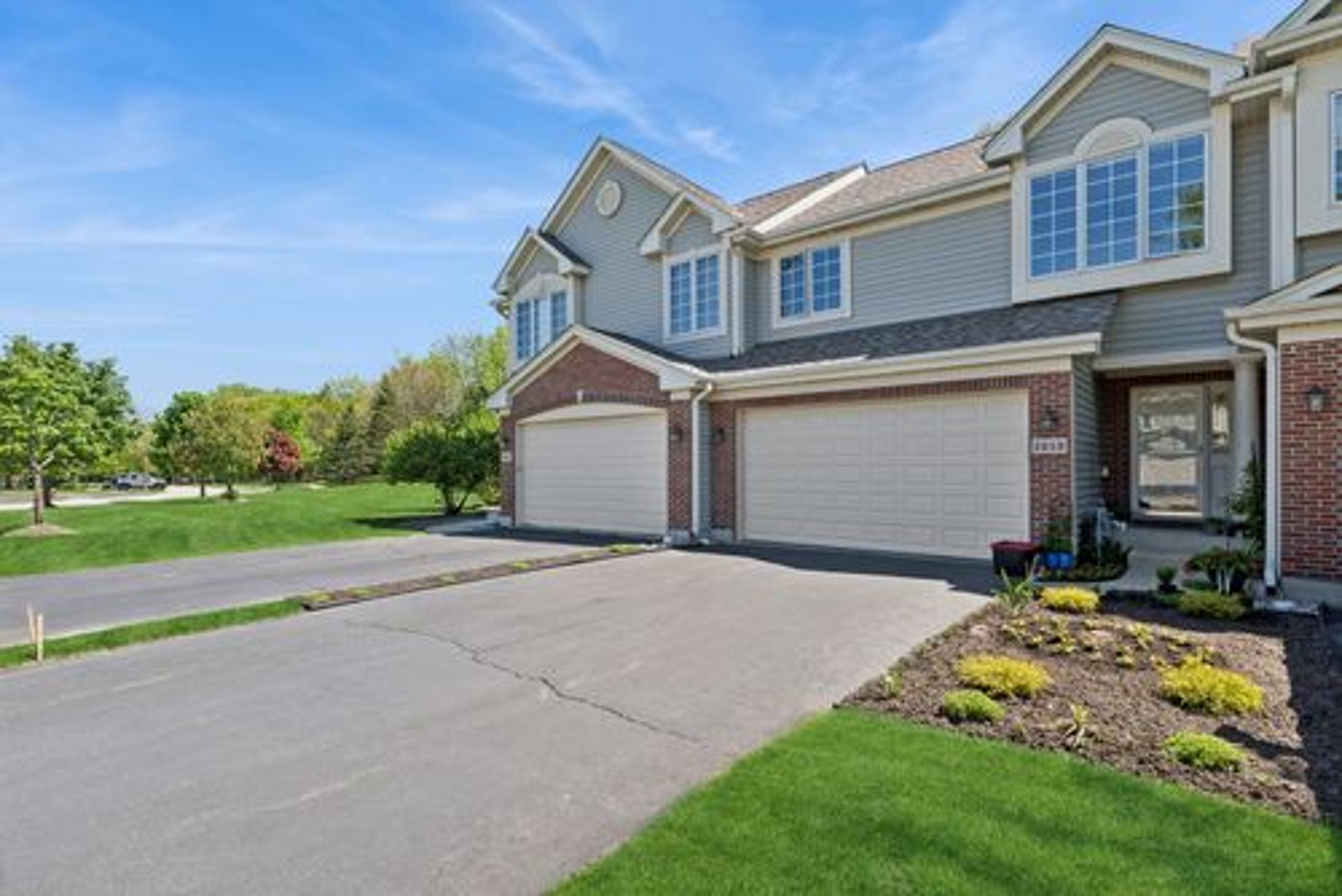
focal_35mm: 17
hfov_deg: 93.2
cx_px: 671
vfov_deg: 70.5
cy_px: 448
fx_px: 634
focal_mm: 17
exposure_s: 1/250
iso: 200
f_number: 11
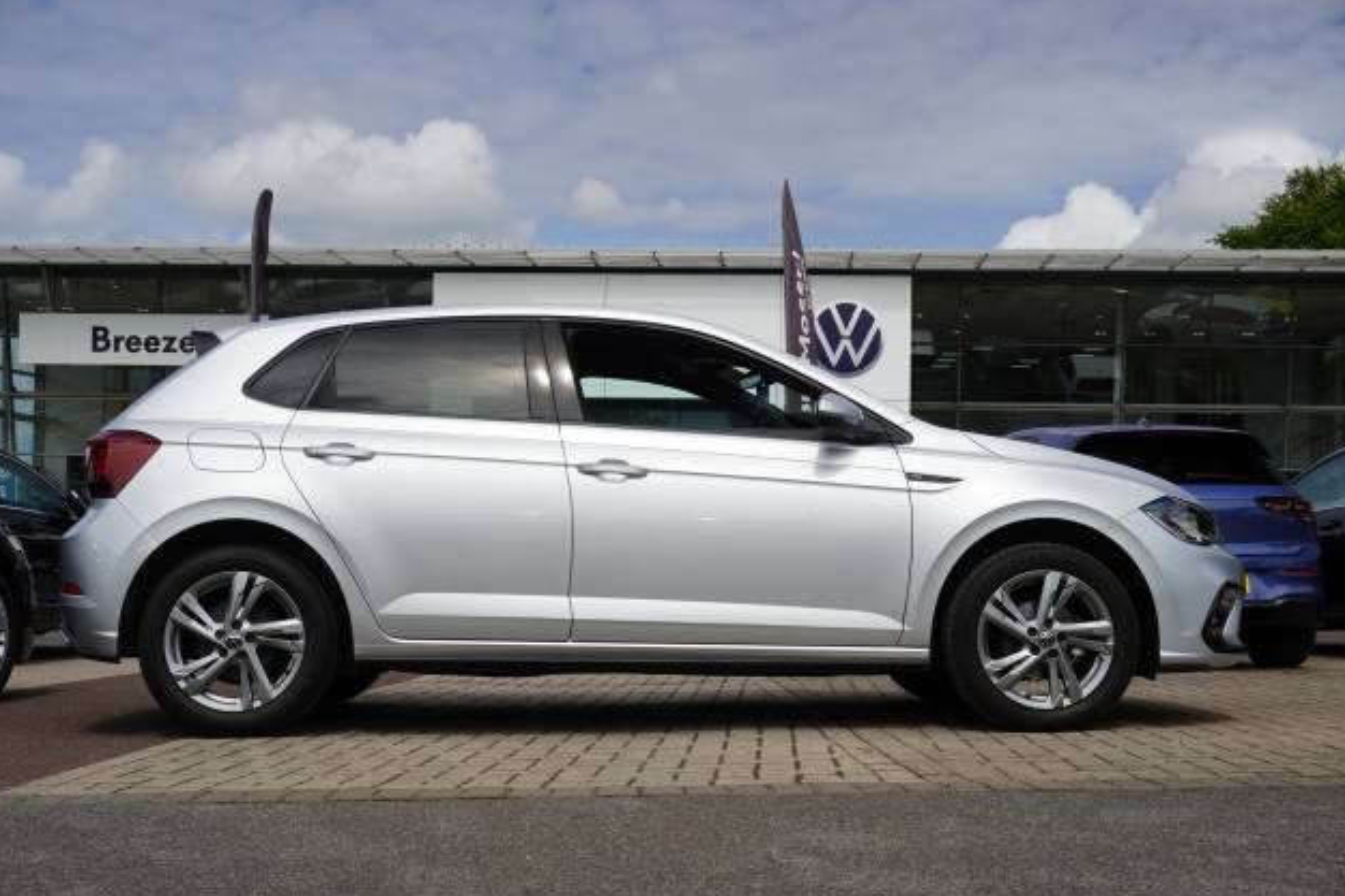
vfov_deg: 28.3
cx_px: 664
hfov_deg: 41.5
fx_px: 1774
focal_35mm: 48
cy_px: 449
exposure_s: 1/125
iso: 100
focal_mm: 31
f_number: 11
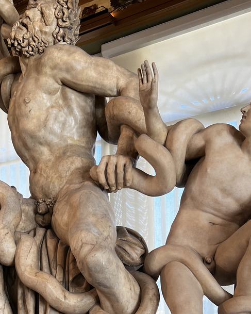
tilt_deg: +8.1
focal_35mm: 50
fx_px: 464
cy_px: 247
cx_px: 100
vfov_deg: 36.2
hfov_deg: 30.2
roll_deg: +0.0
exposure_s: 1/81
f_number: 1.5
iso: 100
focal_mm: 5.7
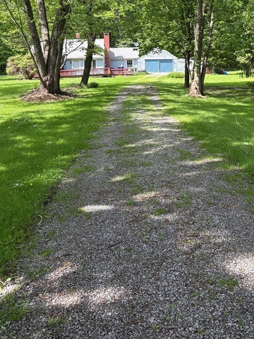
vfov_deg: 40.9
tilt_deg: -1.9
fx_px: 440
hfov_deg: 31.6
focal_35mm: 45
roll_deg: +0.7
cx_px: 191
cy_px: 84
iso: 64
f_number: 1.6
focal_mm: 5.96
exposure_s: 1/507
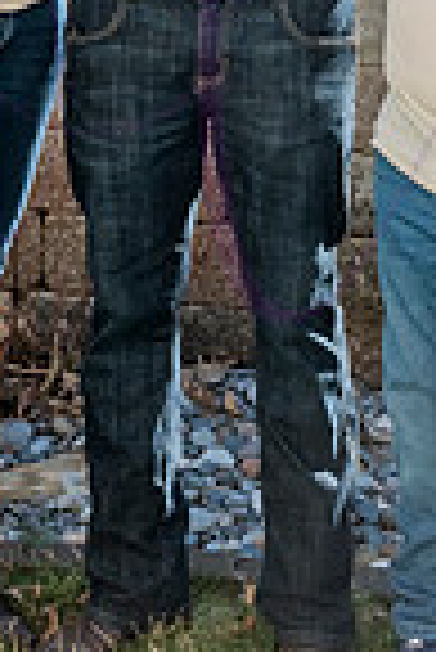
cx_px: 161
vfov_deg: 12.7
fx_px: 2827
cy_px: -189
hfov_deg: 8.8
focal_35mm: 156
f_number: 7.1
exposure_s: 1/640
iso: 400
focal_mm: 33.5
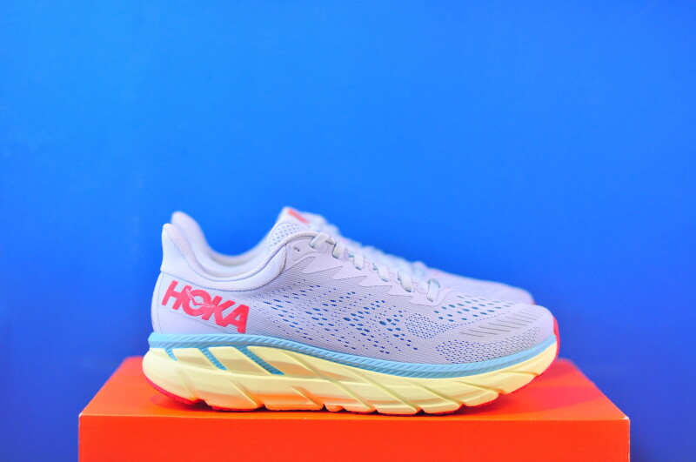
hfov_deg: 27.0
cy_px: 231
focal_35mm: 75
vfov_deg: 18.1
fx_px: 1448
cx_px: 348
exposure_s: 1/320
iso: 250
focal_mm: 50
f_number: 2
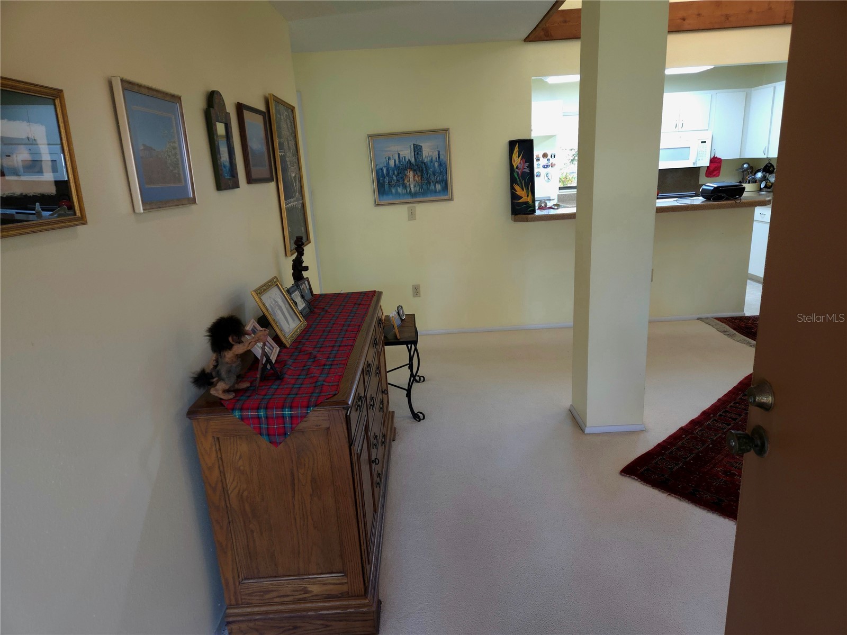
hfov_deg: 73.9
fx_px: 563
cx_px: 424
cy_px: 318
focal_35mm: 23
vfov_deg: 58.9
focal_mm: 5.4
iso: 200
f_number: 1.8
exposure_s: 1/60.2
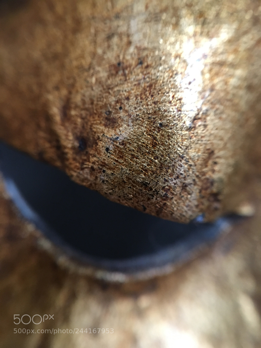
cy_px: 174
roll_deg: -1.1
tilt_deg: -13.3
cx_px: 130
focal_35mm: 29
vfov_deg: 61.7
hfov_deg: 48.2
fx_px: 292
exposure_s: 1/20
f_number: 2.2
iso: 200
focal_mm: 4.15
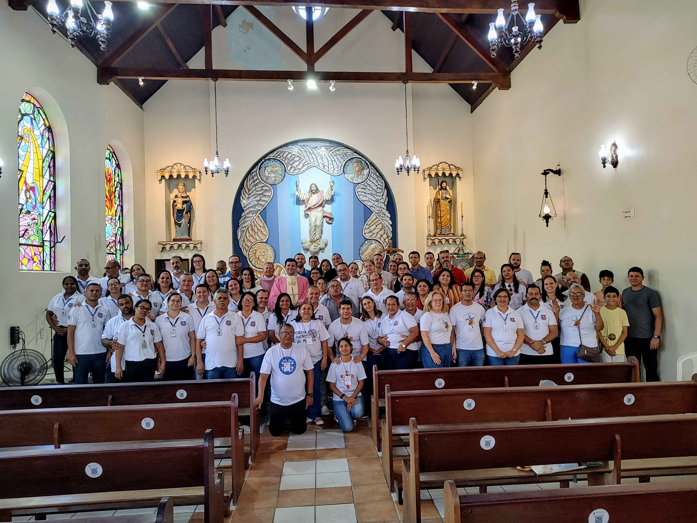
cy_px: 262
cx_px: 348
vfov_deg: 58.9
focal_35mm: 23
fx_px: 463
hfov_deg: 73.9
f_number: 1.8
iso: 469
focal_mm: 5.56
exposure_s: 1/60
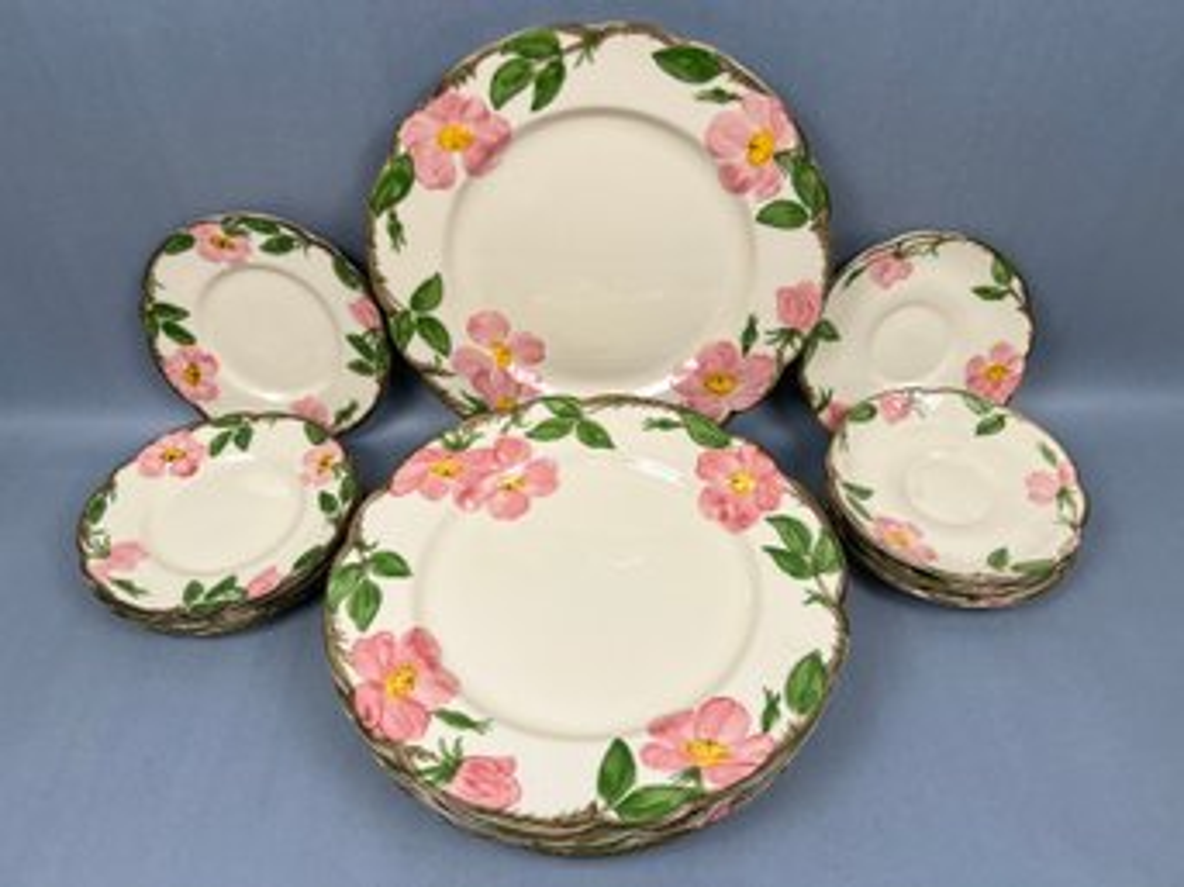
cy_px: 444
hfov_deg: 67.3
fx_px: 889
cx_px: 592
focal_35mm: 26
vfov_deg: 53.0
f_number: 1.5
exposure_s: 1/171
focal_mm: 5.7
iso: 40
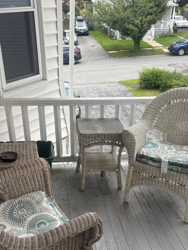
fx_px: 290
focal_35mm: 40
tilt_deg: -32.2
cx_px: 94
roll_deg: -1.8
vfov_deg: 46.2
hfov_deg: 36.0
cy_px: 162
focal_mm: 5.96
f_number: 1.6
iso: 50
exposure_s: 1/634
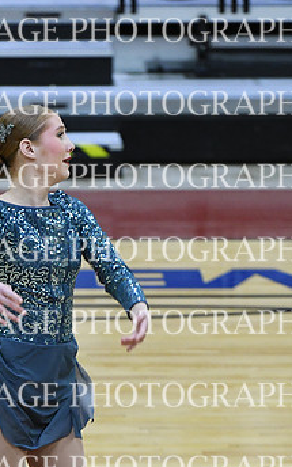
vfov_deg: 4.2
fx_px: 6392
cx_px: 60
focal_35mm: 502
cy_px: 358
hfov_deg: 2.6
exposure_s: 1/400
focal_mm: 195
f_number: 3.5
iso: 4000
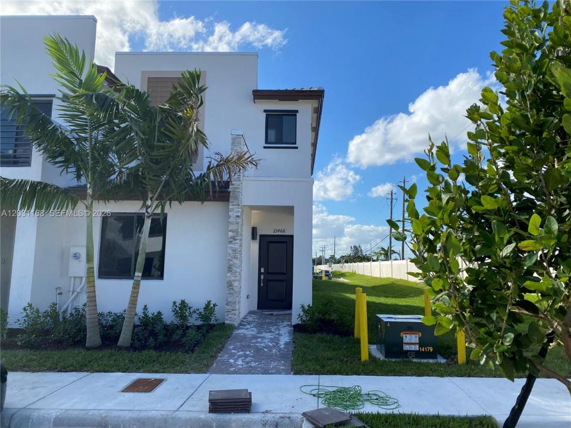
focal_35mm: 26
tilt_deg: +7.3
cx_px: 286
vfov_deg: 53.1
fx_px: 429
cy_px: 214
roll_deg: -0.7
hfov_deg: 67.3
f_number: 1.8
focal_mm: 4.25
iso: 32
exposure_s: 1/2268
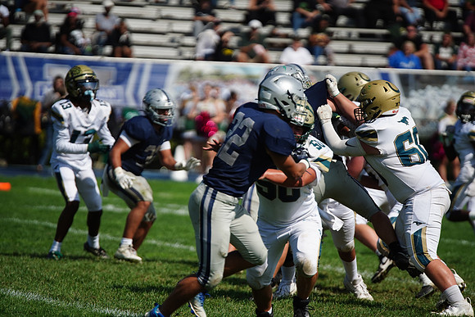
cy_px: 158
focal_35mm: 300
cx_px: 238
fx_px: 3959
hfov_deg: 6.9
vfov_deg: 4.6
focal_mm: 300
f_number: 2.8
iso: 400
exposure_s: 1/8000
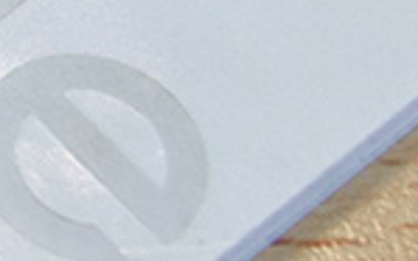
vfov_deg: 5.4
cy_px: -36
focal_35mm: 242
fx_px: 2756
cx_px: -516
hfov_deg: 8.1
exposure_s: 1/60
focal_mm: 28
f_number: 4.5
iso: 500
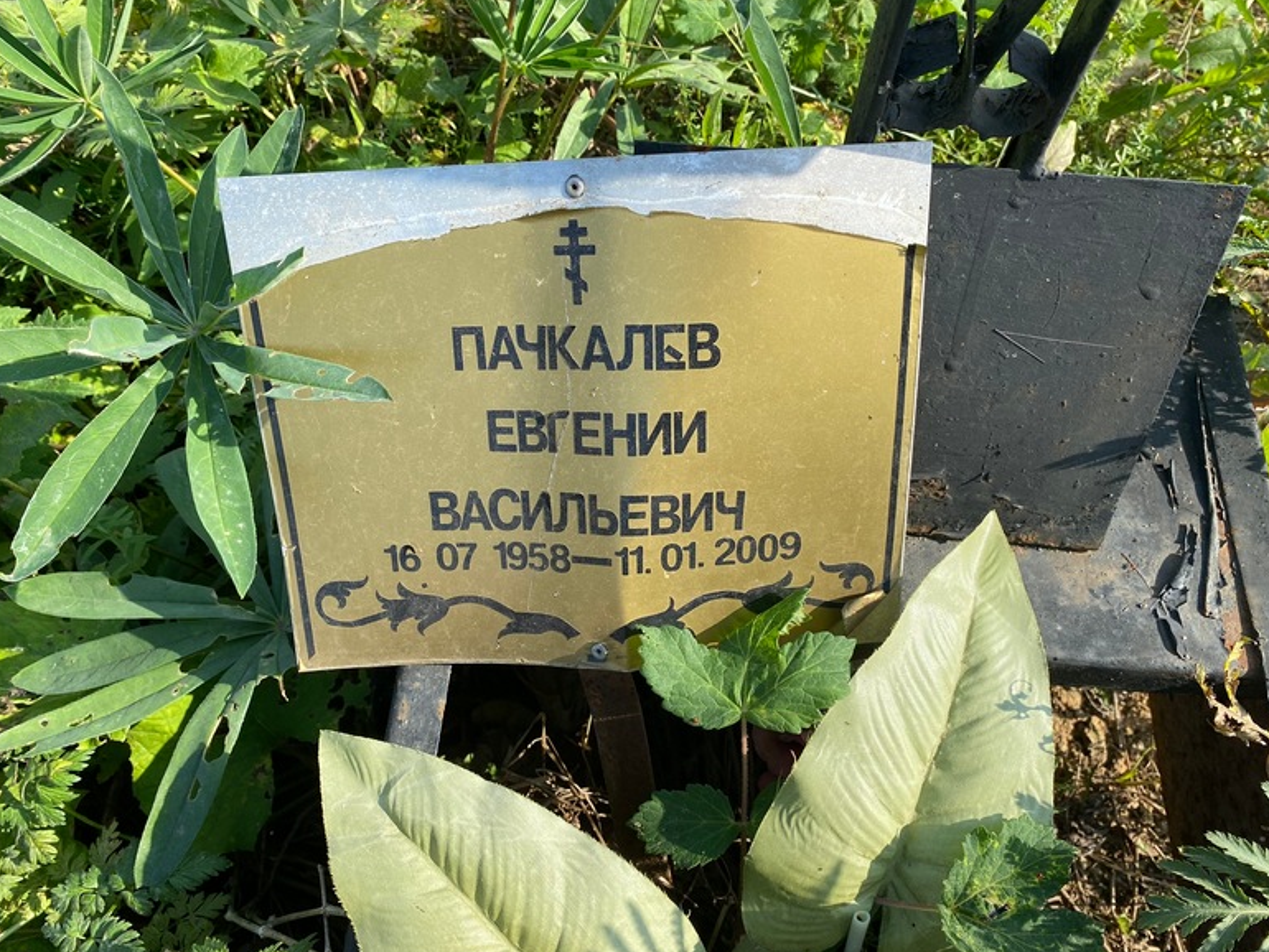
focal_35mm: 27
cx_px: 615
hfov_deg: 65.3
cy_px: 464
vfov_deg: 51.4
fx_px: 990
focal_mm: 4.25
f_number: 1.8
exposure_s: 1/1114
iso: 32
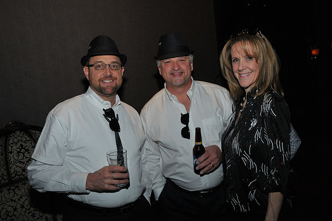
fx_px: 304
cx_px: 166
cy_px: 110
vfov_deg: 39.9
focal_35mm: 33
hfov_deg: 57.3
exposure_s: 1/50
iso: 500
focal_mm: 22
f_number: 5.6
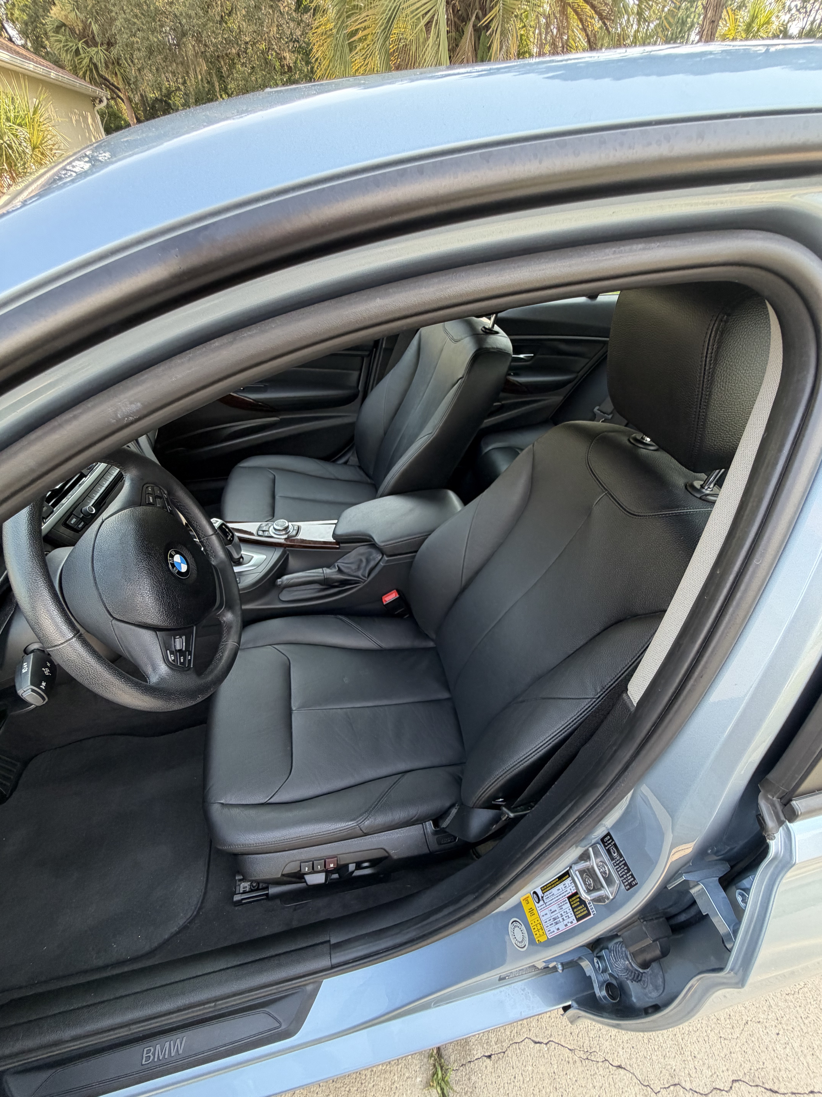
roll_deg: -2.7
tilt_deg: -41.4
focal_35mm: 14
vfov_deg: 102.1
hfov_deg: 85.7
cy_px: 548
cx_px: 411
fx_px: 443
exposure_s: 1/121
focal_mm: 2.22
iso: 125
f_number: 2.2
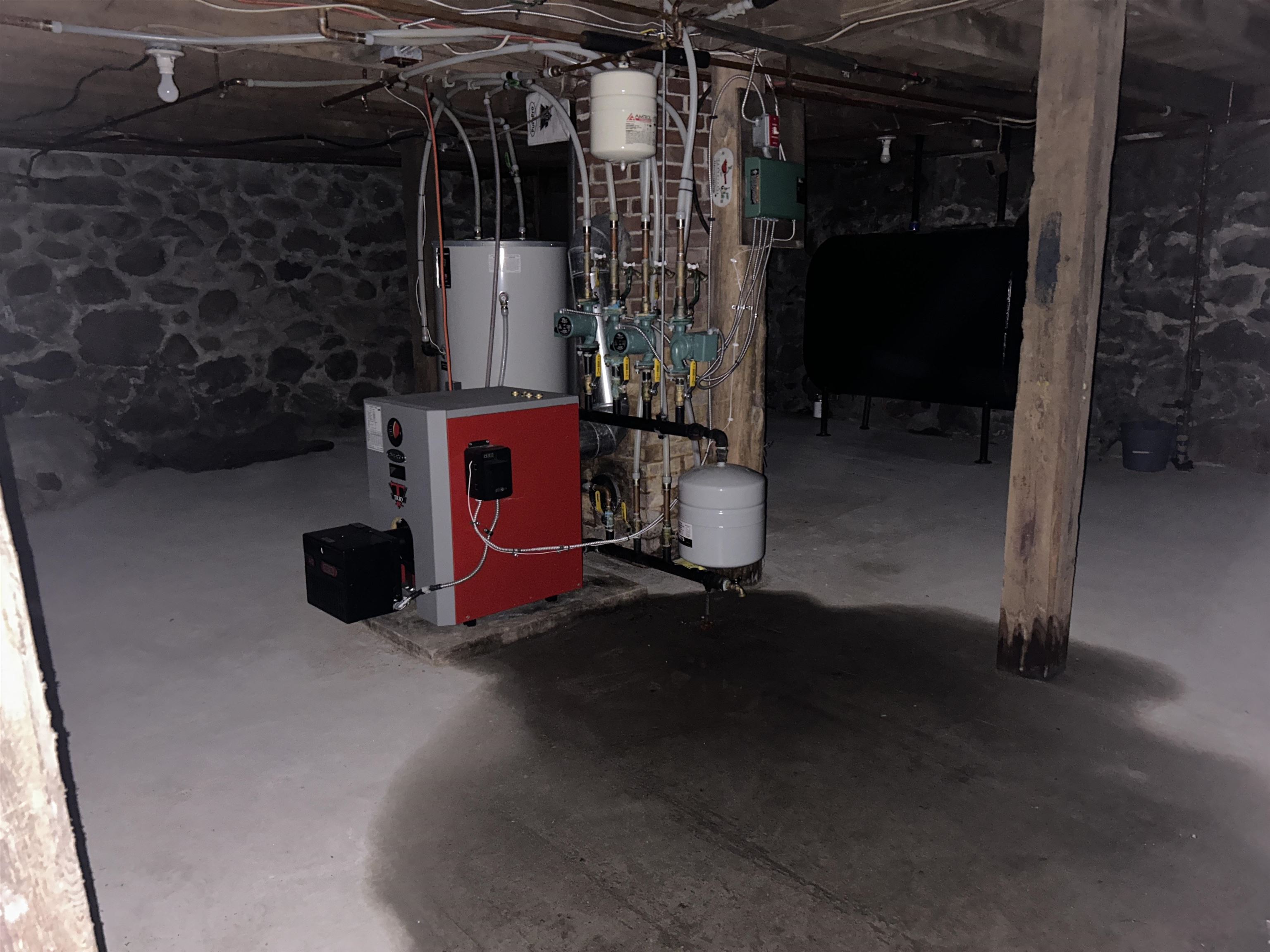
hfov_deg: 67.3
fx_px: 954
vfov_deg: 53.1
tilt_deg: -11.1
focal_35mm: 26
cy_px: 476
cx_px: 635
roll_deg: +1.0
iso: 320
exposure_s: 1/4
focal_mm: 5.7
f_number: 1.5
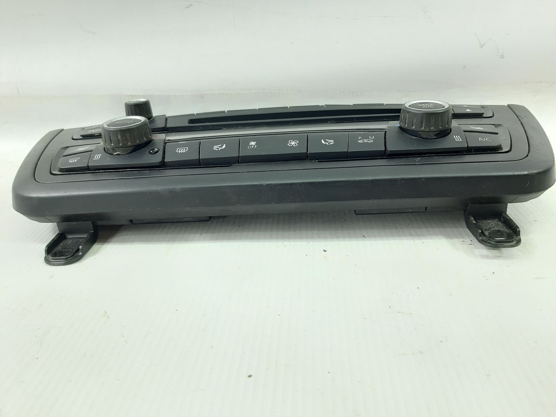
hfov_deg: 65.3
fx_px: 434
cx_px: 278
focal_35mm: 27
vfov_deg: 51.3
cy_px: 208
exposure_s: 1/50
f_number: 1.7
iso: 100
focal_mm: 3.93
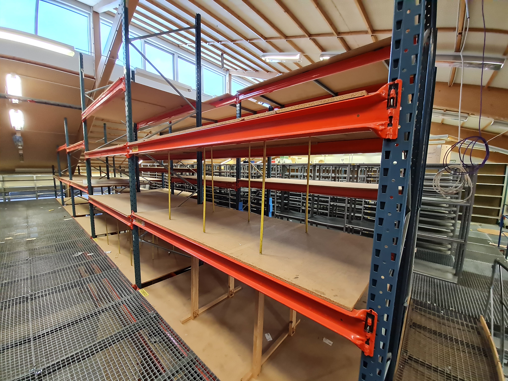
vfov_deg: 89.9
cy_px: 190
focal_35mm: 13
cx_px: 254
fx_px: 191
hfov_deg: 106.2
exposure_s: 1/50
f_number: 2.2
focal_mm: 1.74
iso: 250
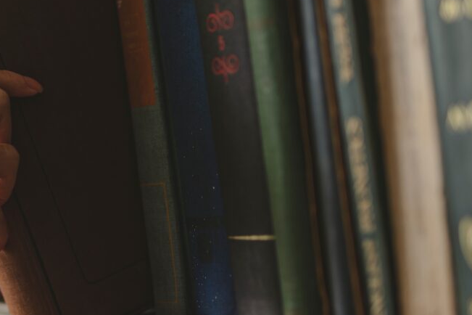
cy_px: 128
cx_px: 18
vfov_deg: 11.6
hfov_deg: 17.0
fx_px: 1547
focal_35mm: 118
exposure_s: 1/250
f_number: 1.4
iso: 100
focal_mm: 50
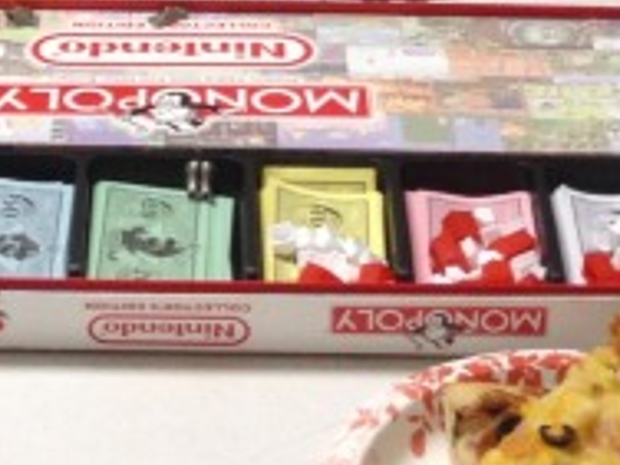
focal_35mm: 191
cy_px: -630
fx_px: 3421
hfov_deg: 10.3
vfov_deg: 7.3
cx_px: 148
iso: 80
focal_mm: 4.28
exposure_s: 1/20
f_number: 2.4
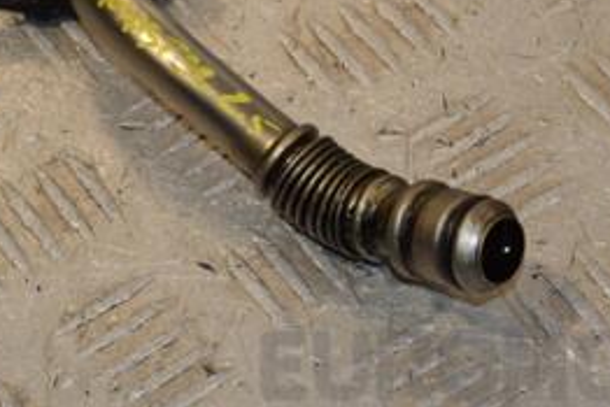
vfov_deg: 6.4
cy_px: 56
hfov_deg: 9.7
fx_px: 3611
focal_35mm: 213
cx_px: 217
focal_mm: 62
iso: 800
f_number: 11
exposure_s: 1/200
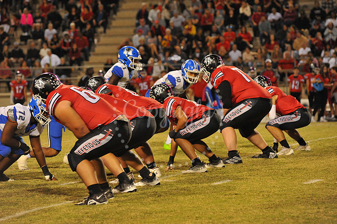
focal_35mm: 200
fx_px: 1871
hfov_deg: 10.3
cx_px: 168
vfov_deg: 6.9
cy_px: 112
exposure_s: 1/200
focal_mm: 200
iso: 5000
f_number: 5.6
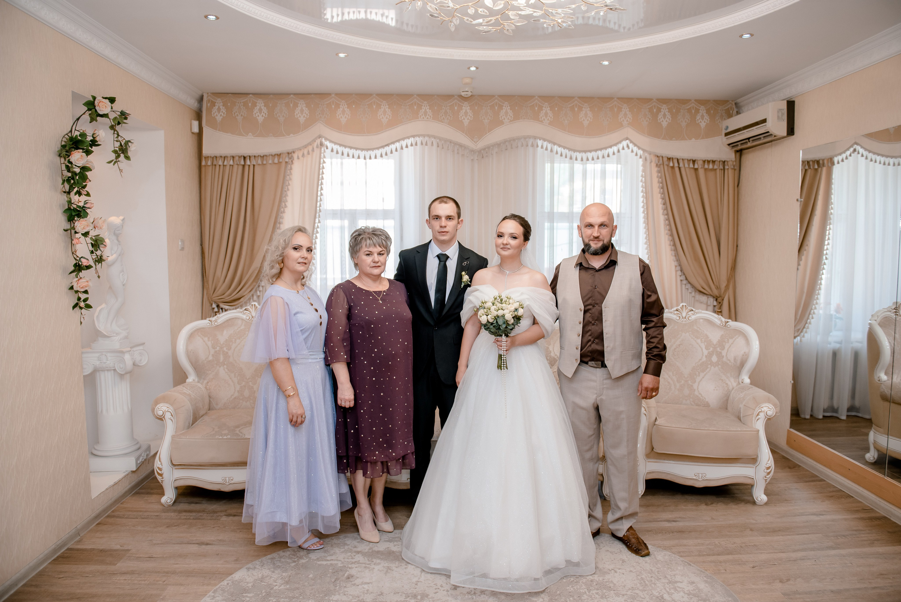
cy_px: 301
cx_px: 459
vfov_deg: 51.6
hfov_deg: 71.8
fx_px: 622
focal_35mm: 25
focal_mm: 24
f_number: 2.8
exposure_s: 1/200
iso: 500
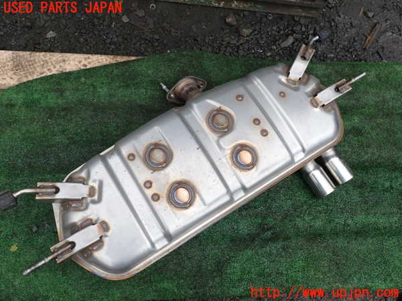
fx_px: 348
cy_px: 150
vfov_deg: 46.8
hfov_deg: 60.0
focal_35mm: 30
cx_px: 201
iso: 100
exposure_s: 1/500
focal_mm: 5.4
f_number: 3.2
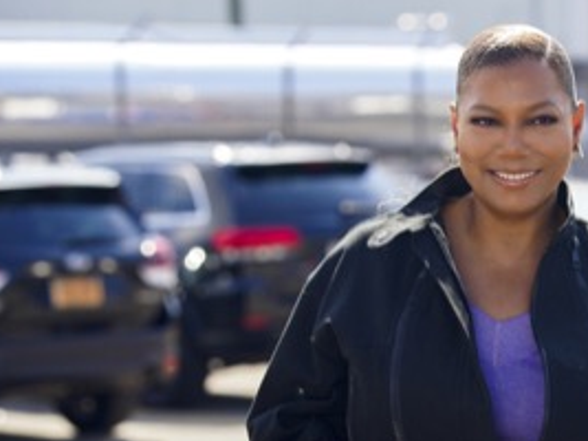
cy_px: 275
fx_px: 3362
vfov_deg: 7.5
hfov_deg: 10.0
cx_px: 460
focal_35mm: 198
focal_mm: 110
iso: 400
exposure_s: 1/1000
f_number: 4.5
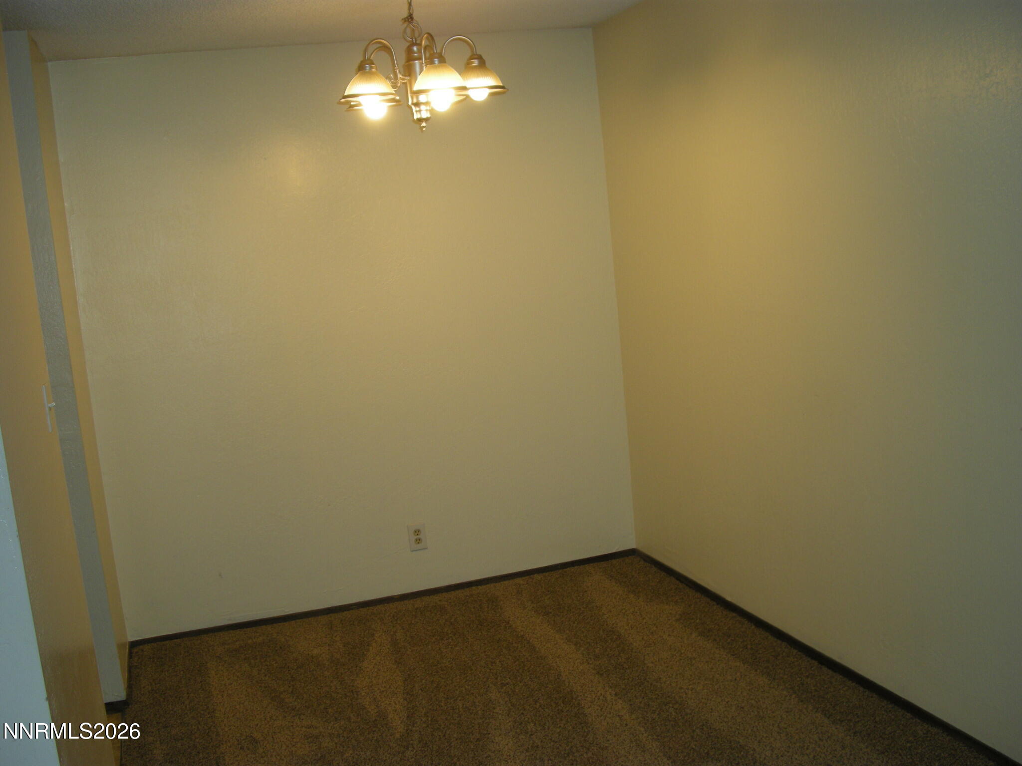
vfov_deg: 38.7
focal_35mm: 37
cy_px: 383
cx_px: 511
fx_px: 1092
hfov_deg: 50.1
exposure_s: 1/66
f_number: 2.8
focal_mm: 7.9
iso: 102
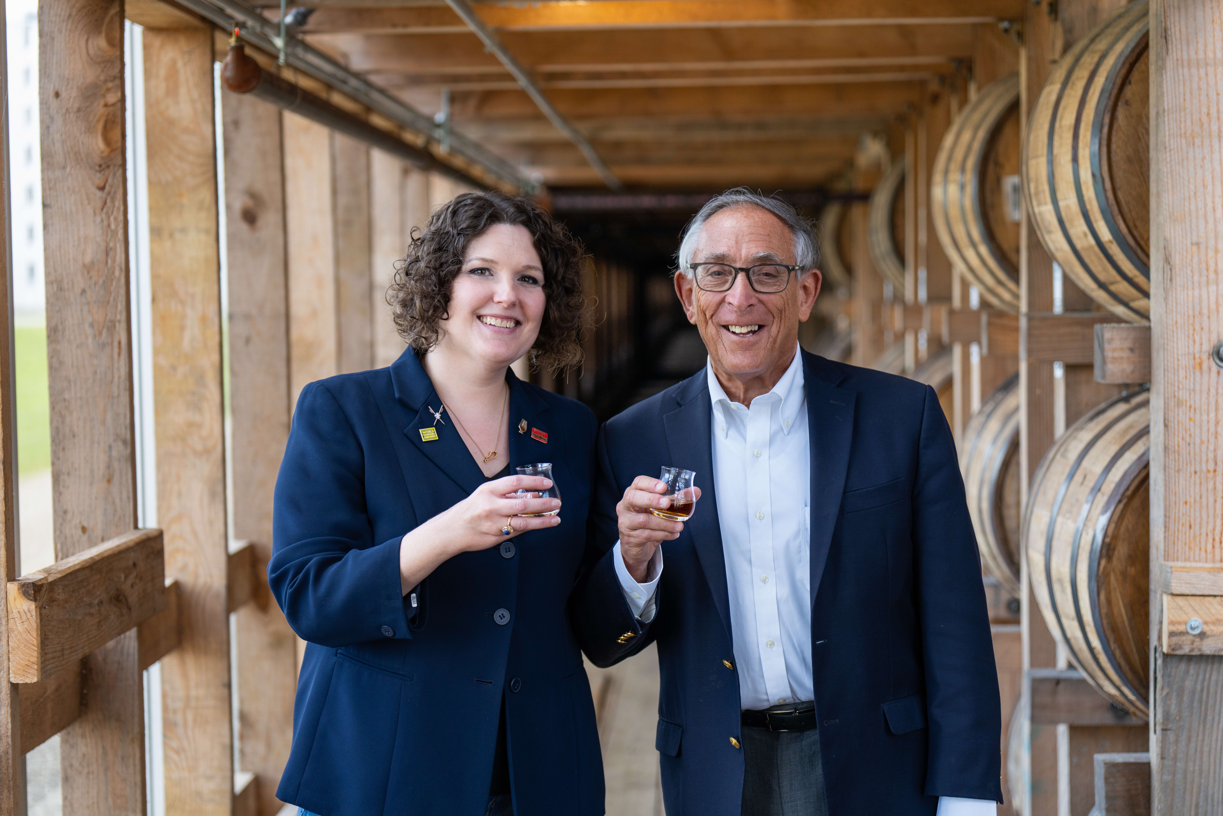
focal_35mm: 70
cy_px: 408
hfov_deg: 28.8
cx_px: 612
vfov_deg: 19.5
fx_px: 2378
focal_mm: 70
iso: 500
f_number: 2.8
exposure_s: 1/200
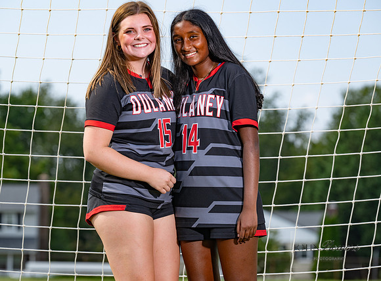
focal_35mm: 194
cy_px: 140
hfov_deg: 10.3
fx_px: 2121
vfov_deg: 7.6
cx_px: 190
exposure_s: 1/400
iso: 160
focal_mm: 170
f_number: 6.3
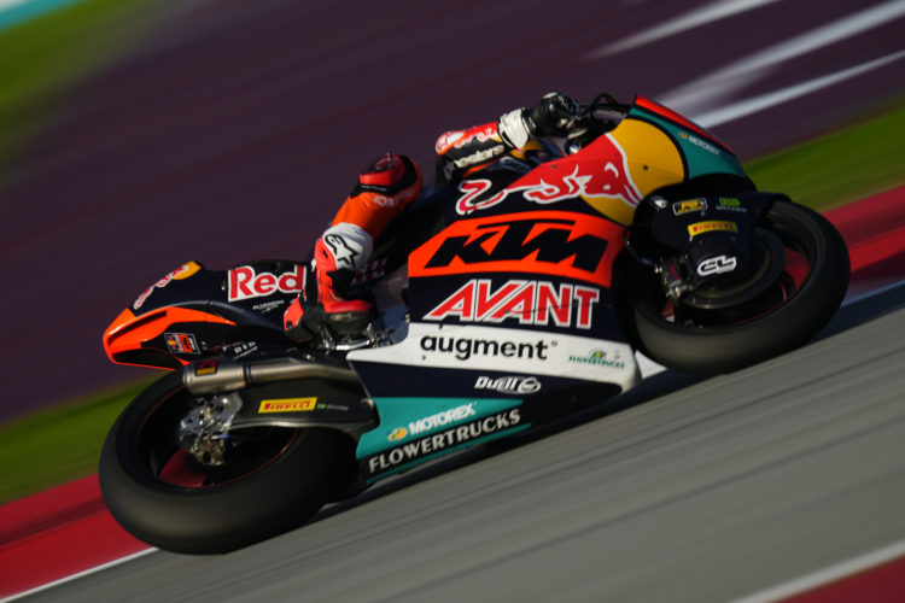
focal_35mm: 560
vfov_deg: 2.5
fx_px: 14077
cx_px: 452
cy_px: 302
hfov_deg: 3.7
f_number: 5
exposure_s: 1/60
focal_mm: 560
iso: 50
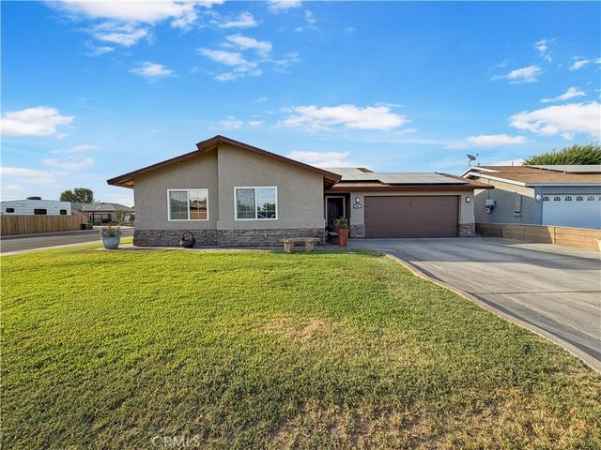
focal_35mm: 14
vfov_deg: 85.7
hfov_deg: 102.1
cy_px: 225
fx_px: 243
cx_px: 300
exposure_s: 1/750
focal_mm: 2.22
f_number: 2.2
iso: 32
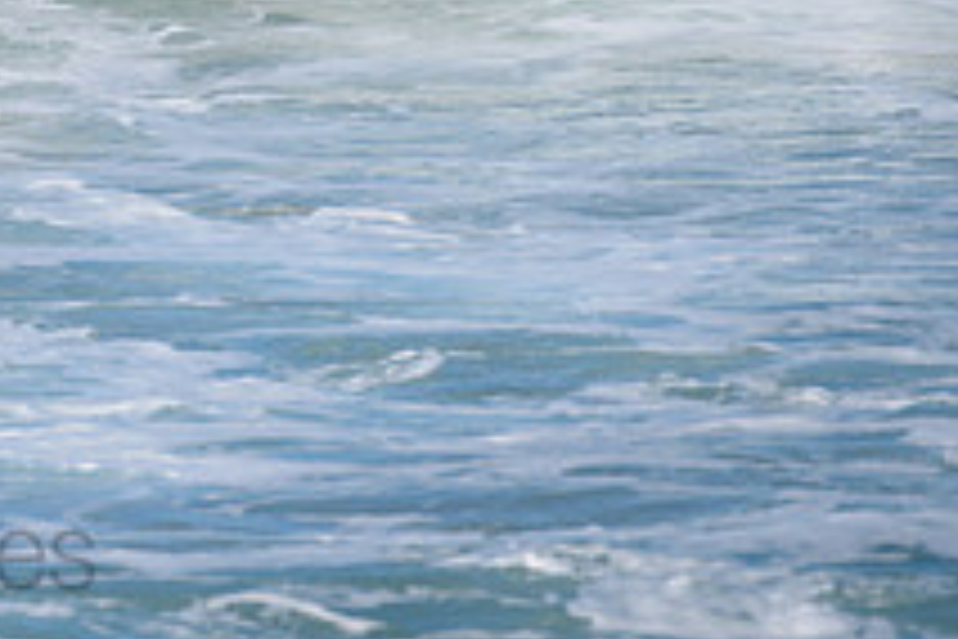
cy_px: -196
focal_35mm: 1363
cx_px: -252
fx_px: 36268
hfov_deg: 1.5
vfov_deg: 1.0
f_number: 5.6
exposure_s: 1/2000
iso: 160
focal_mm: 500
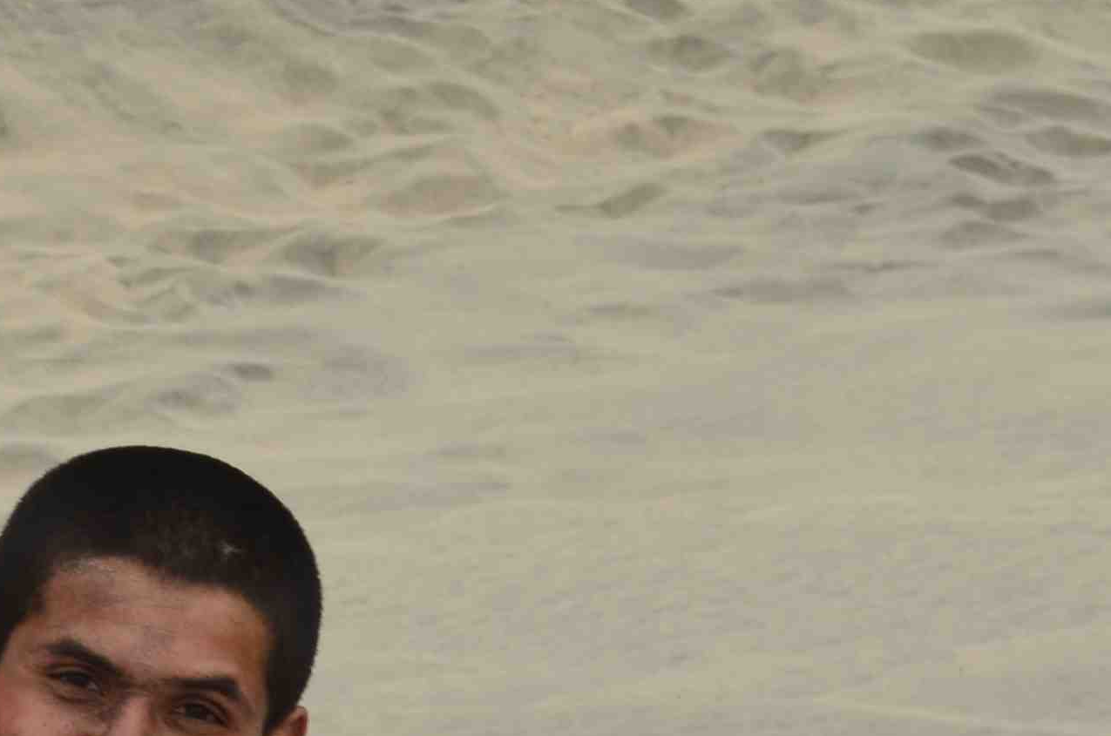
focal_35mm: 255
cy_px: 719
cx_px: -79
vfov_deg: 5.4
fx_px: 7855
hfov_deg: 8.0
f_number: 11
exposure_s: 1/125
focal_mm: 44
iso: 200
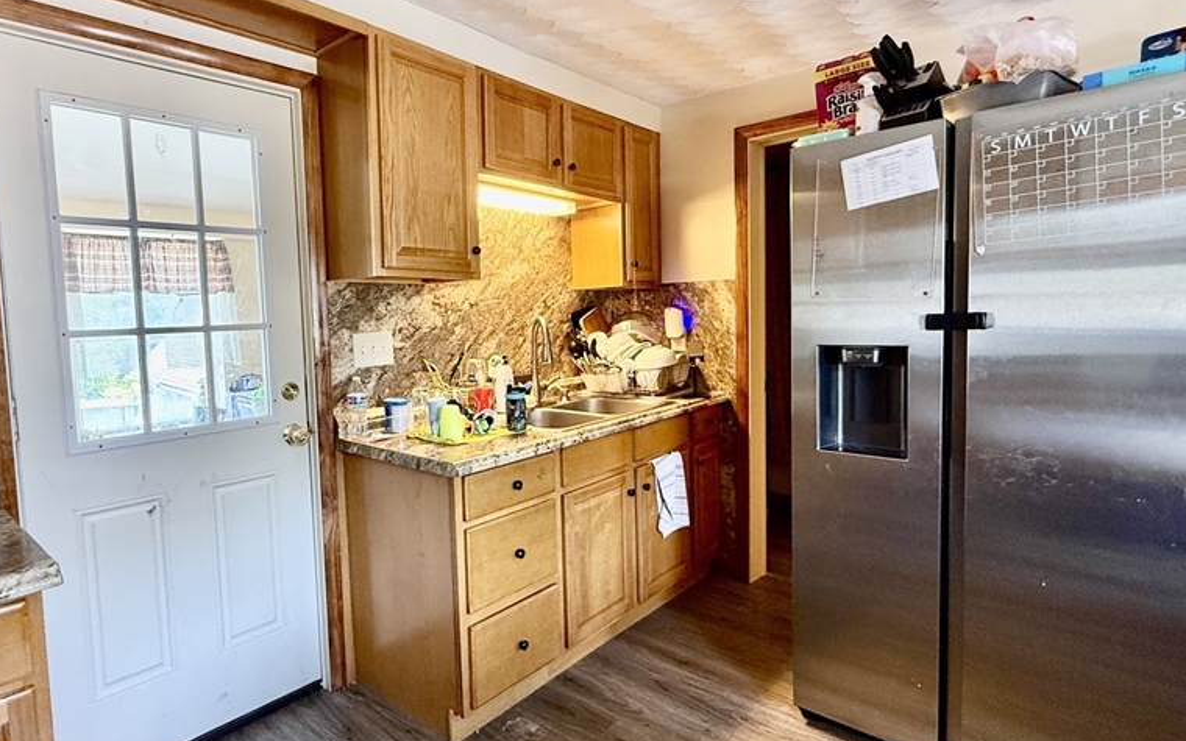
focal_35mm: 20
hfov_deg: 84.6
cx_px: 512
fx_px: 646
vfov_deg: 59.6
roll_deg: +1.8
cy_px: 359
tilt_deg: -3.9
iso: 320
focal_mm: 2.22
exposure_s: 1/60
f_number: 2.2
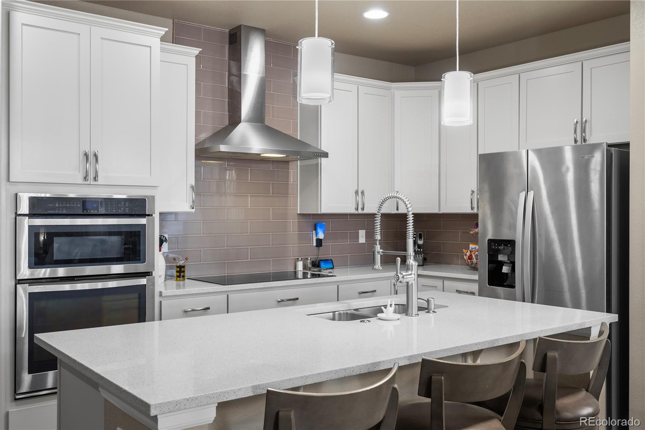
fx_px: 627
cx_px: 322
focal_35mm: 35
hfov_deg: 54.4
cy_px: 215
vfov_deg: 37.9
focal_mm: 35
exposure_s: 2.5
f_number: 8
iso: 100
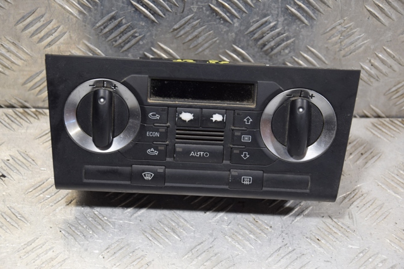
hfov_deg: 21.9
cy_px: 134
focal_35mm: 93
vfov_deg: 14.7
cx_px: 202
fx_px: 1043
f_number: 5.3
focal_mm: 62
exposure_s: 1/60
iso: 400
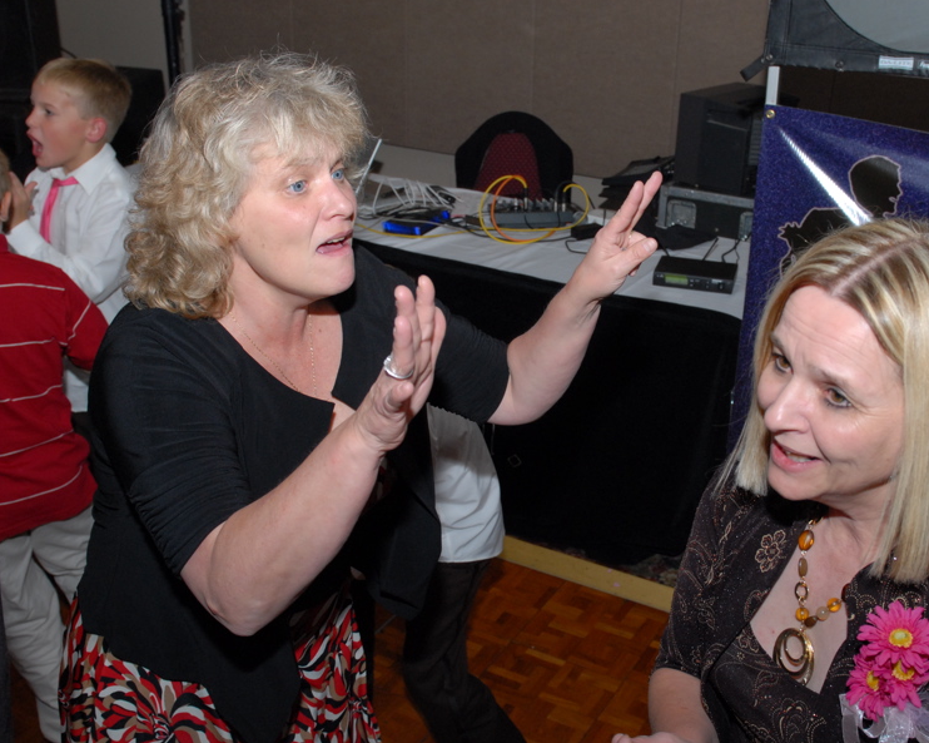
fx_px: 1127
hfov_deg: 44.6
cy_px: 372
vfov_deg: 36.5
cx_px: 558
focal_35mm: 41
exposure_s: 1/60
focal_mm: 24
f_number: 5.6
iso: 400
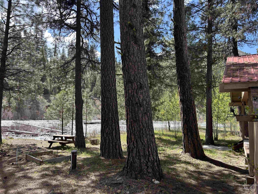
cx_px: 129
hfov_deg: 67.3
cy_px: 97
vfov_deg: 53.1
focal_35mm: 26
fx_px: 194
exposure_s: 1/1029
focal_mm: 5.7
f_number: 1.5
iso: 50
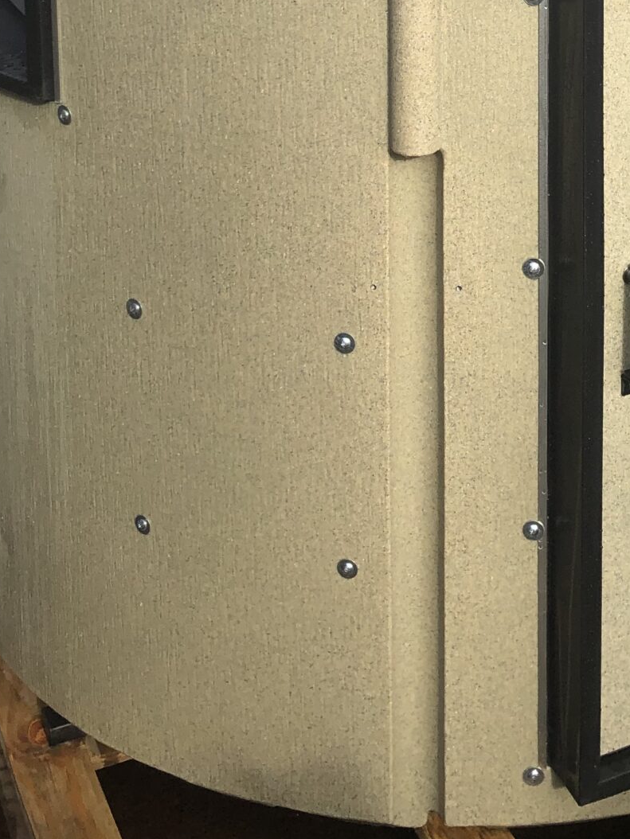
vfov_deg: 26.3
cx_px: 562
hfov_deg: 21.2
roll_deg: +0.7
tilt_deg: -9.9
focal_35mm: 68
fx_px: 1649
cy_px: -84
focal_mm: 3.99
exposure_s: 1/1389
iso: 20
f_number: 1.8
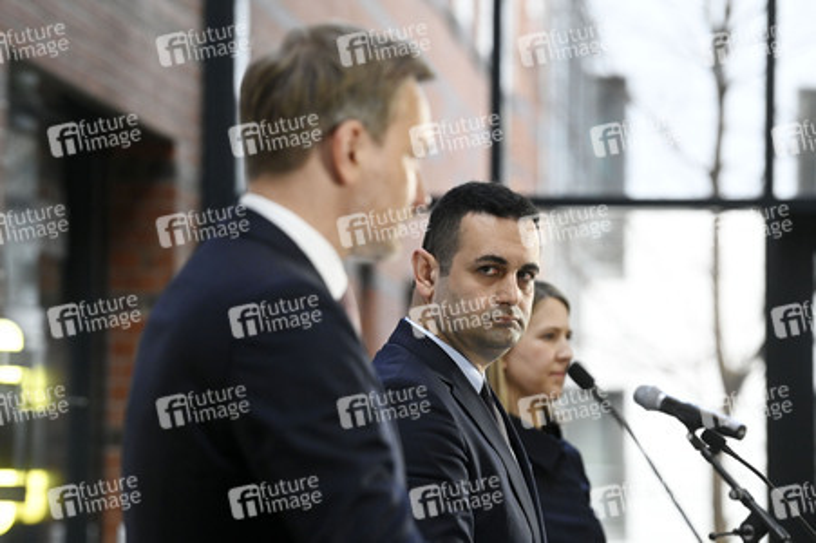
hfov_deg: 10.8
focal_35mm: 190
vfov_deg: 7.2
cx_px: 408
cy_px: 272
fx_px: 4303
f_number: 5.6
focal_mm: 190
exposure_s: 1/400
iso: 5000
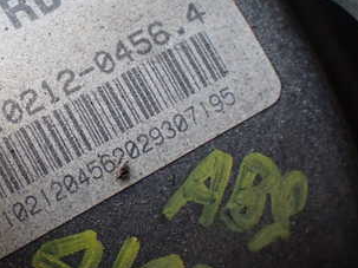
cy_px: 92
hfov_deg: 20.6
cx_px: 31
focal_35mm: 93
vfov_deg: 15.9
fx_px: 961
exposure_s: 1/125
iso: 800
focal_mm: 8.4
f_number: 3.1
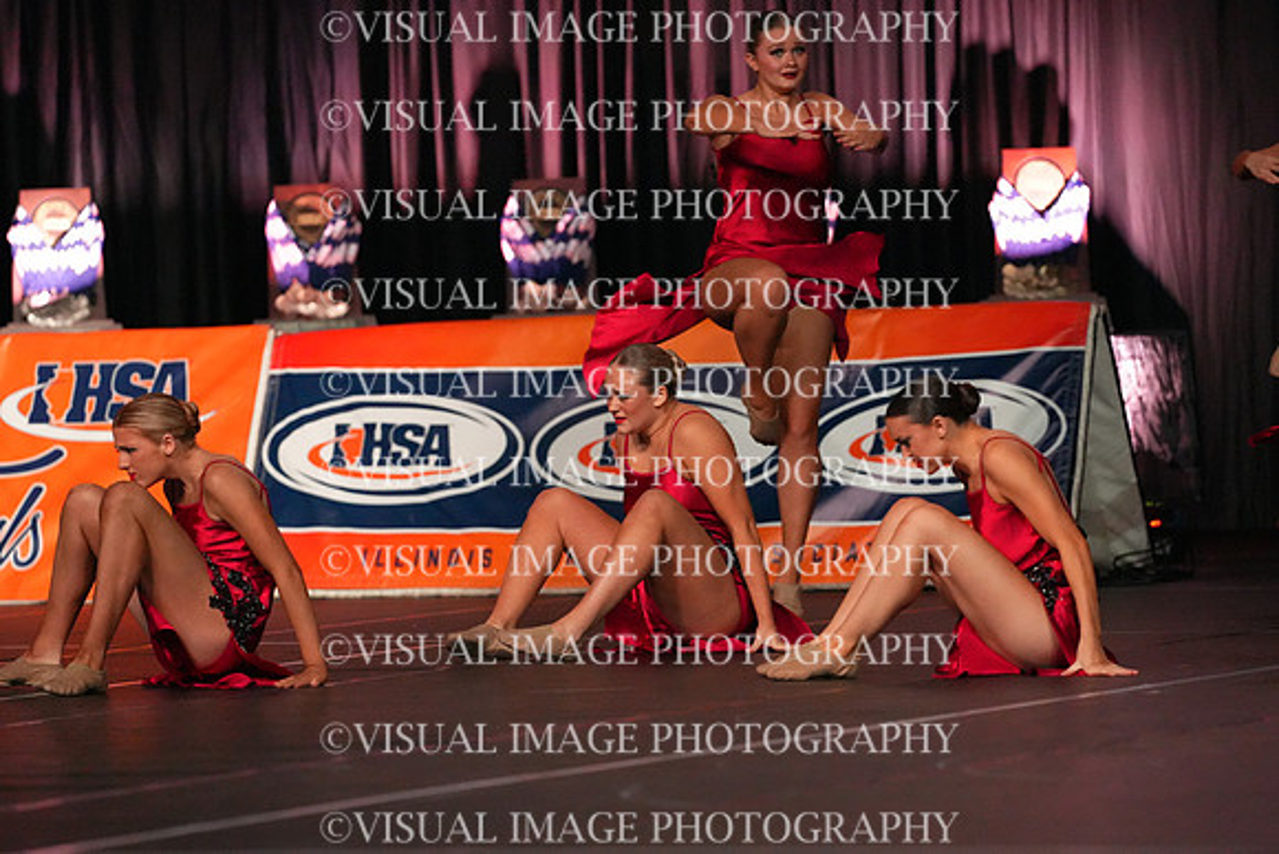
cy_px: 427
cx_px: 640
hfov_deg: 6.9
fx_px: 10660
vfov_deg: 4.6
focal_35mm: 300
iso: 16000
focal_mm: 300
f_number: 3.5
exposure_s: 1/1250
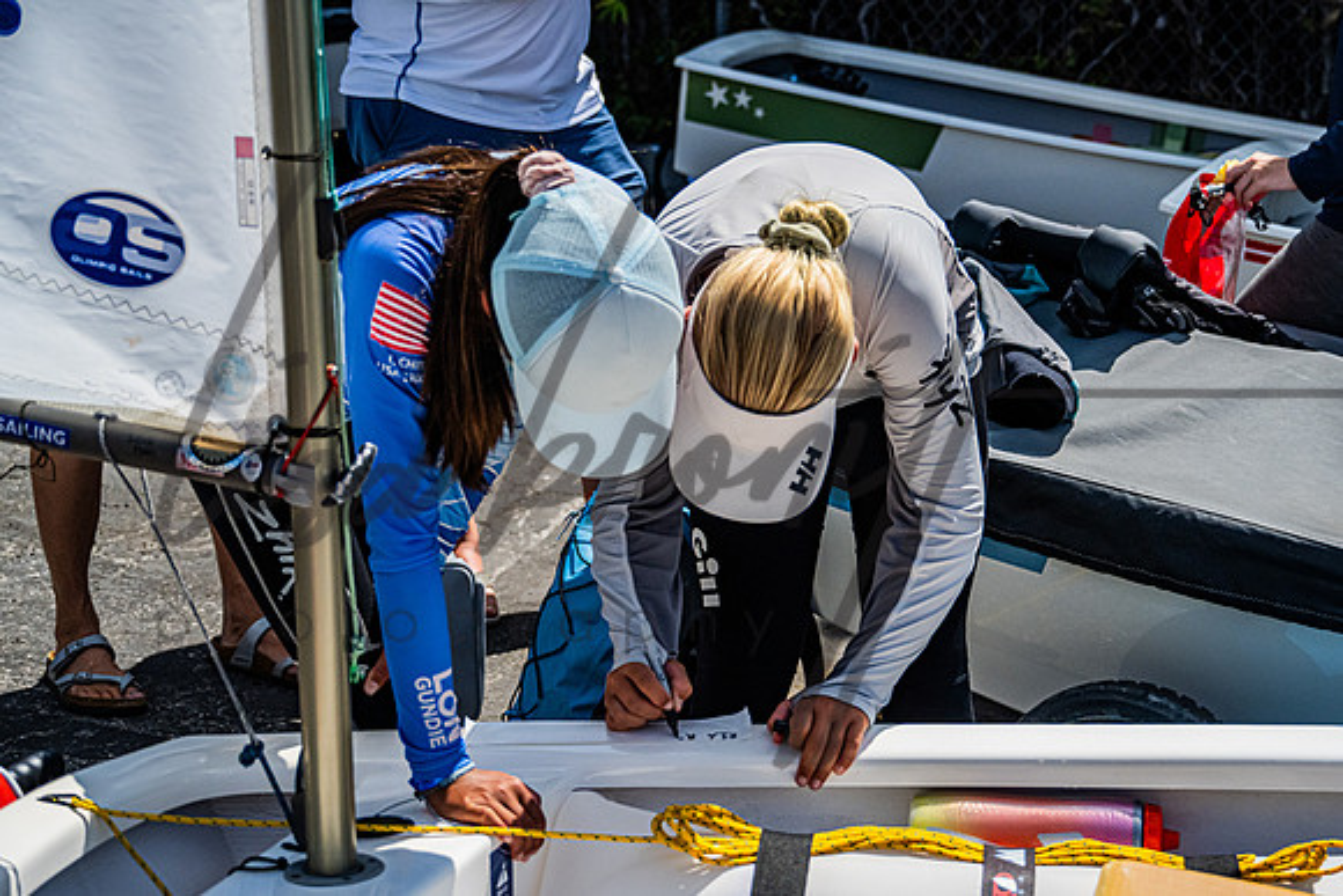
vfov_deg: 15.8
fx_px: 3236
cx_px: 725
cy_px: 484
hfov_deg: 23.4
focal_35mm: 87
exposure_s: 1/8000
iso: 1000
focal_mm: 79
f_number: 6
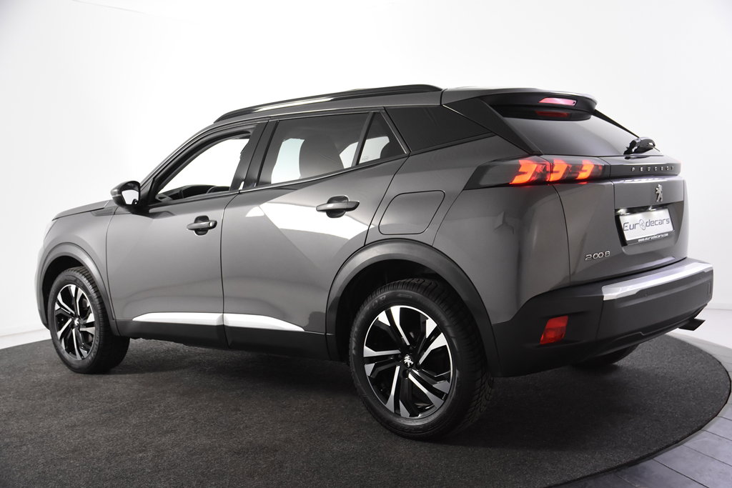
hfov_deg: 46.4
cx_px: 366
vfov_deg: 31.9
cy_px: 244
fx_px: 854
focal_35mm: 42
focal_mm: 28
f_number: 4.5
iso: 1600
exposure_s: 1/80
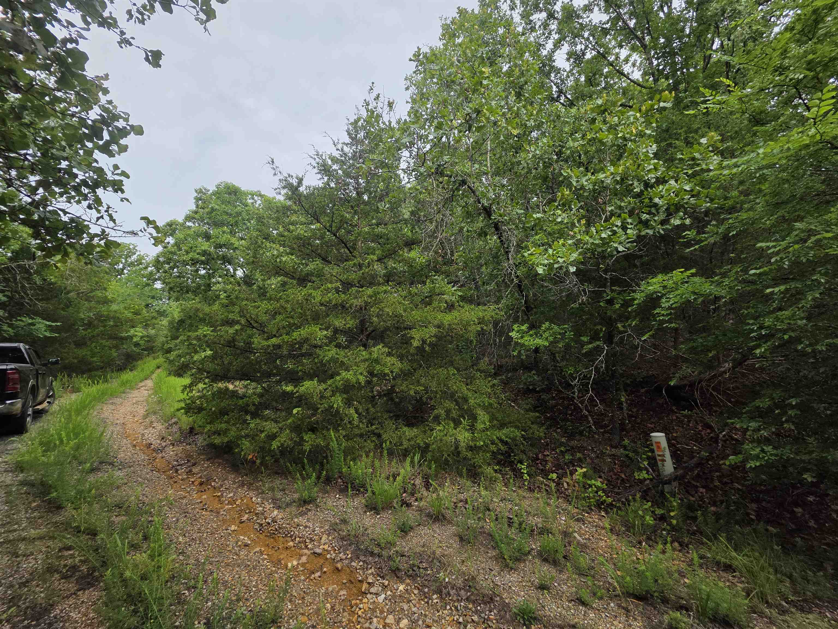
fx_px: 315
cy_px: 314
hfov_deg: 106.2
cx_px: 419
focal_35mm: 13
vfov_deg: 89.9
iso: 40
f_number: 1.9
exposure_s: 1/970
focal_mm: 2.2
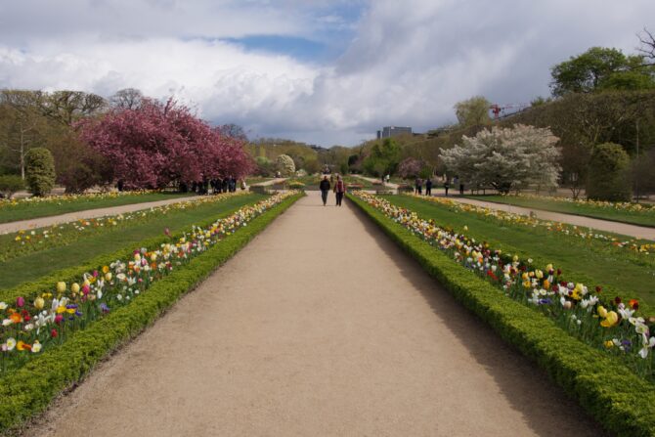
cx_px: 328
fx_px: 528
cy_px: 218
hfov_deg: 63.6
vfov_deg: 45.0
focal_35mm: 29
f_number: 8
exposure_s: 1/500
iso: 200
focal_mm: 19.5
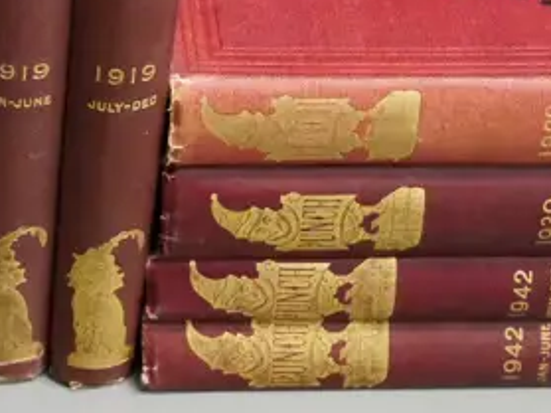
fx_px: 1750
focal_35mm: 110
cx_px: -16
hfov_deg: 17.4
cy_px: -124
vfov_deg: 13.0
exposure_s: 1/125
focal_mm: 15
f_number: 5
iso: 3200
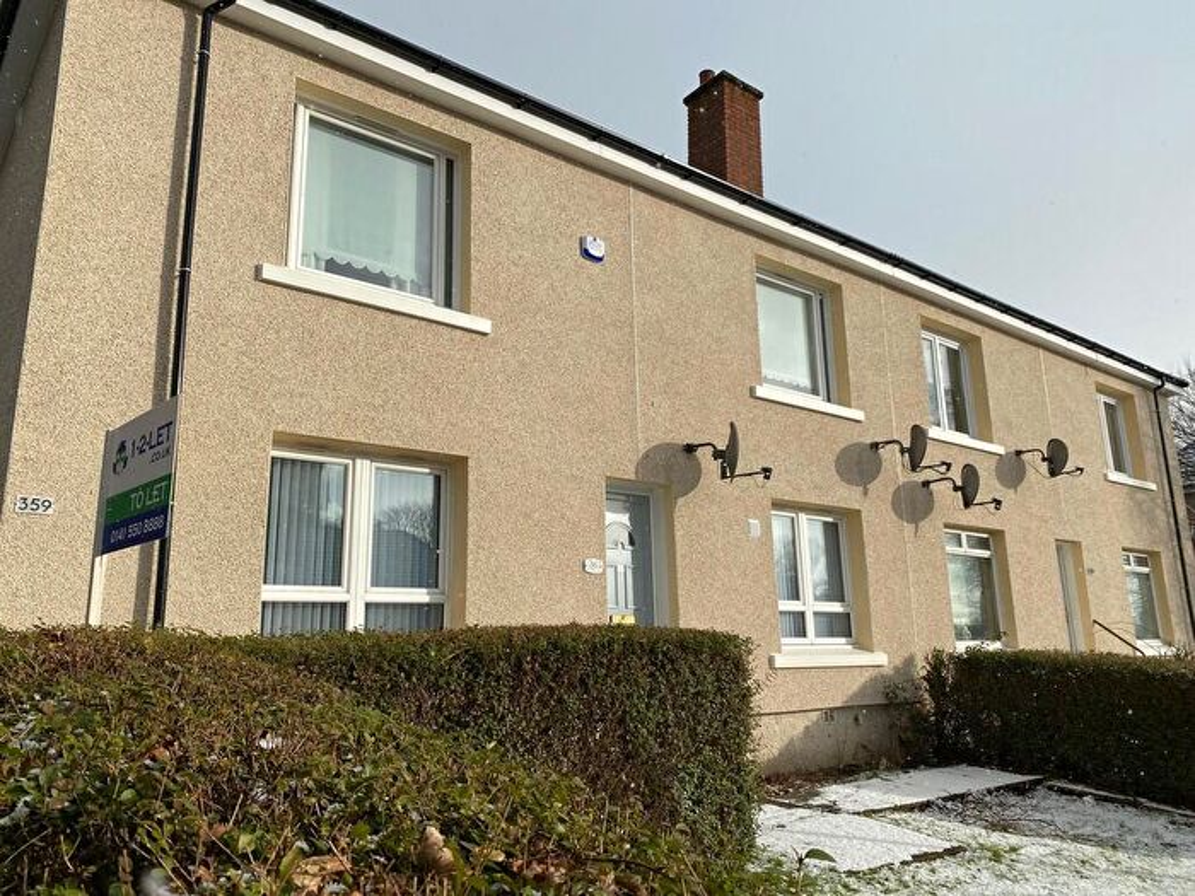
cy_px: 448
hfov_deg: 67.3
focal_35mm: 26
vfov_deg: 53.1
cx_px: 598
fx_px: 898
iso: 32
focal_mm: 4.25
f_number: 1.8
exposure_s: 1/2315
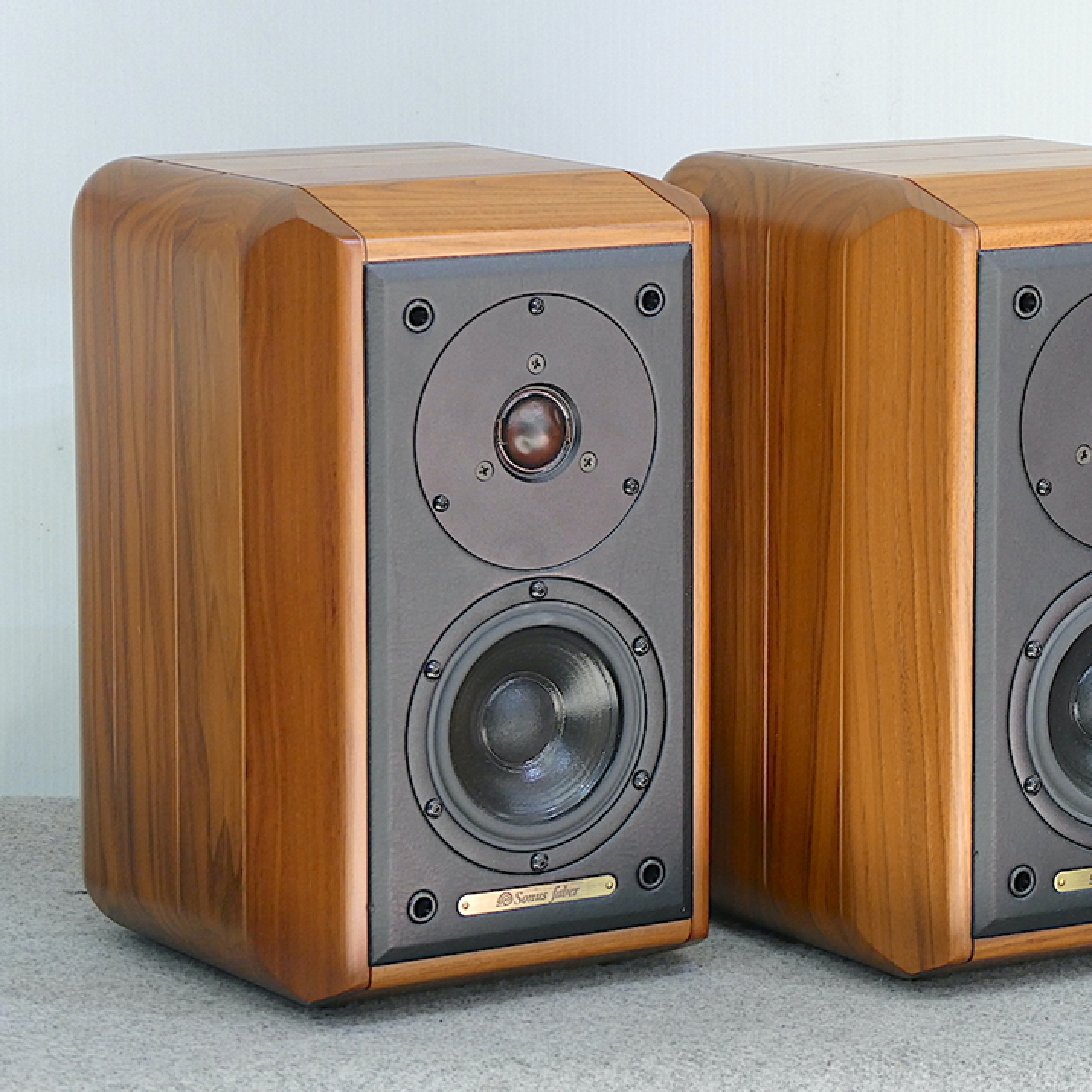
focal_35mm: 147
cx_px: 709
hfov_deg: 11.9
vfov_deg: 11.9
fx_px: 5246
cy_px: 548
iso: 200
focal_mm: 22.3
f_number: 5.2
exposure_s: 1/13
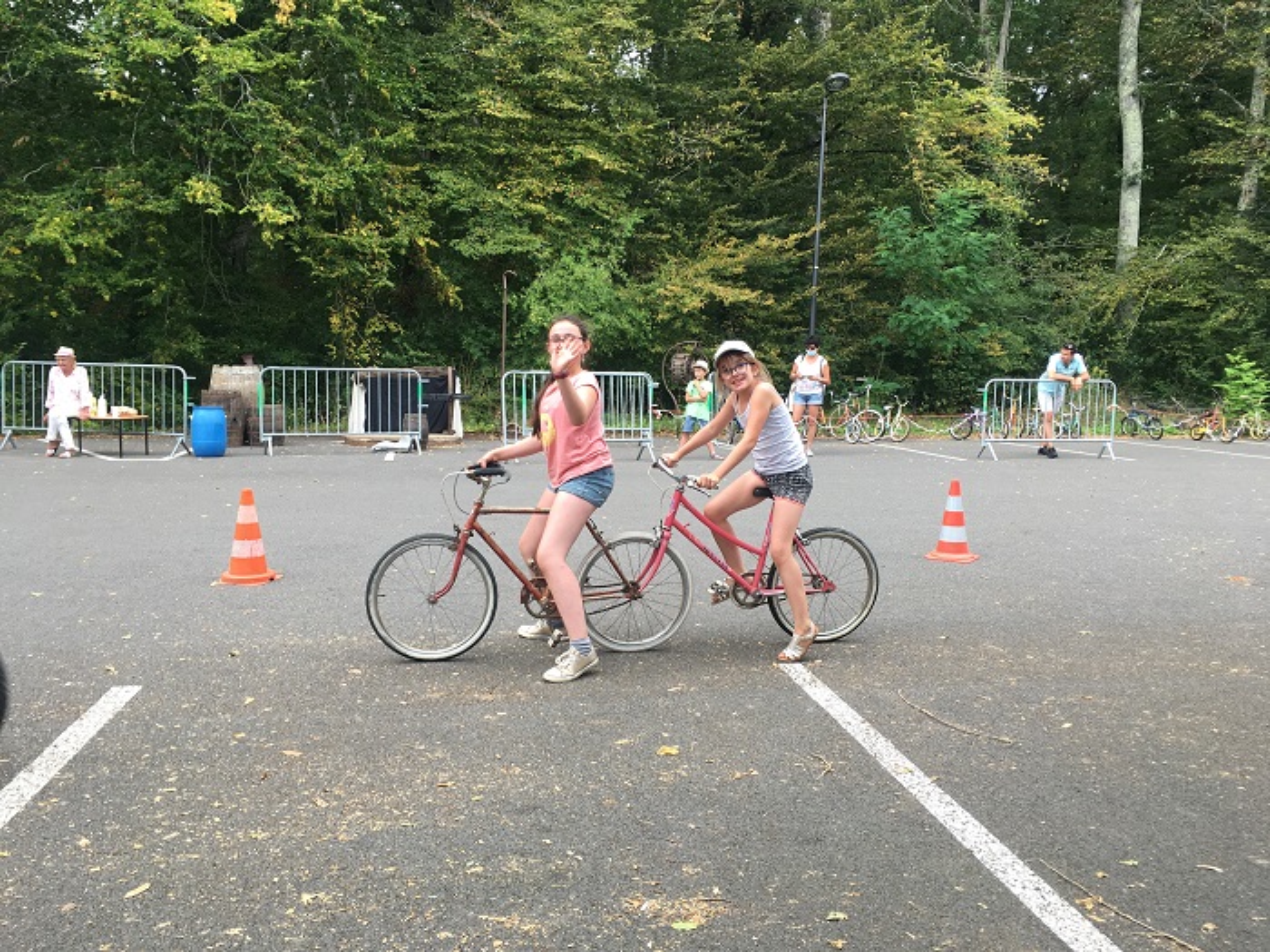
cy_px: 476
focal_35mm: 29
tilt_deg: -6.5
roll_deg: -0.1
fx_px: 1064
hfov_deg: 61.7
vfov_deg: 48.2
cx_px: 635
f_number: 2.2
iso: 25
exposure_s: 1/105
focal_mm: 4.15
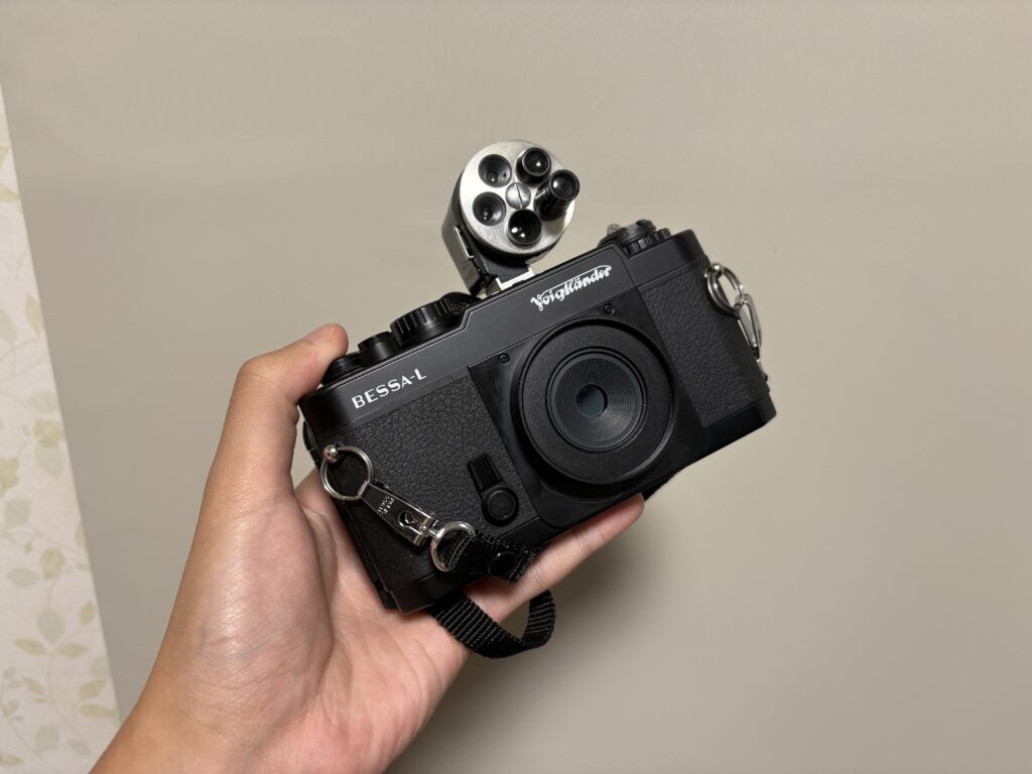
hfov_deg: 67.3
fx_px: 775
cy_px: 387
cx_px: 516
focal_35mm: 26
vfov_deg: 53.1
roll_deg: +2.9
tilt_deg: -15.5
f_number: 1.6
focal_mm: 5.96
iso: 80
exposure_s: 1/60
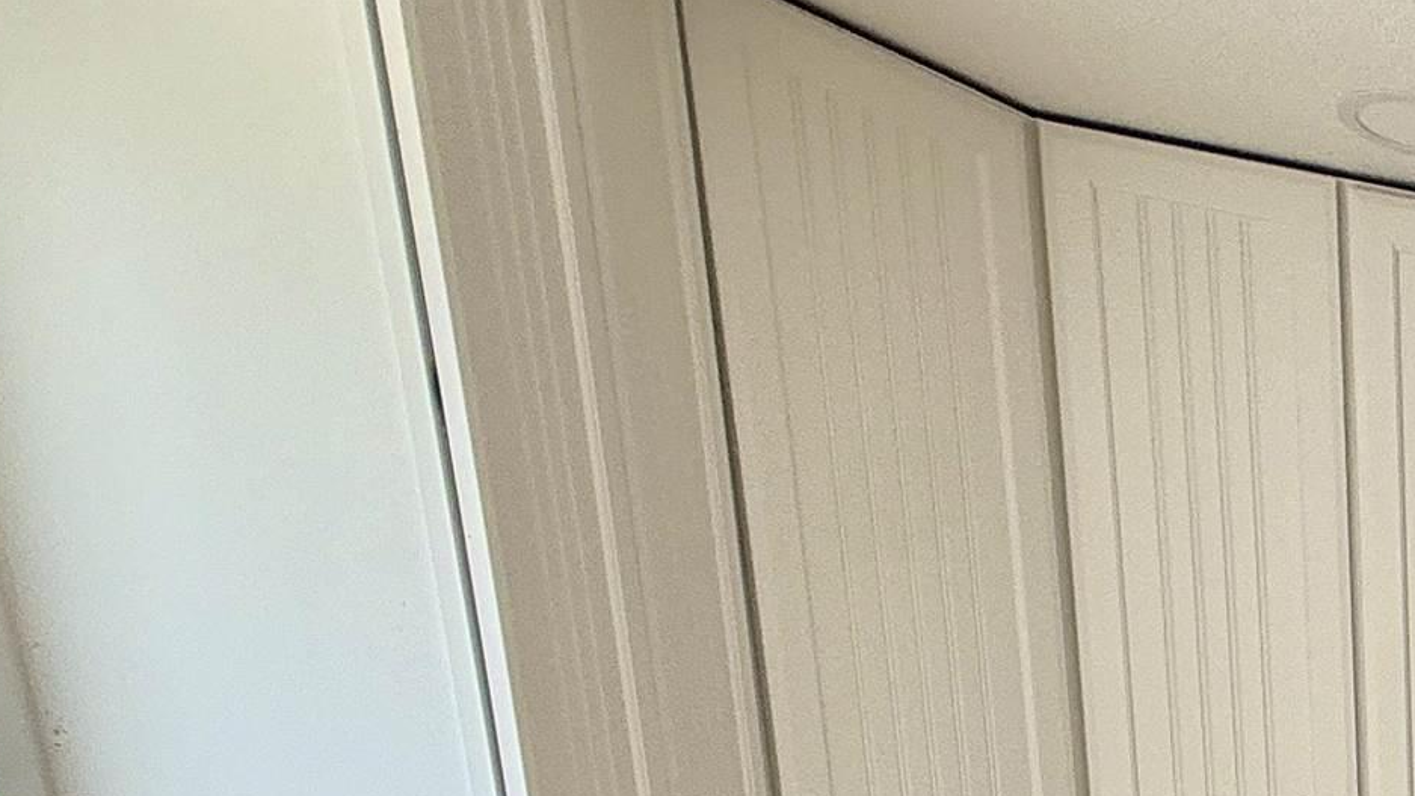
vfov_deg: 17.0
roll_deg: -5.1
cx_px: 2058
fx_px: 1876
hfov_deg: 28.7
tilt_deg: -18.7
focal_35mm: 50
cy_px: 1637
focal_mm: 2.22
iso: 50
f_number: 2.2
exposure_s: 1/217
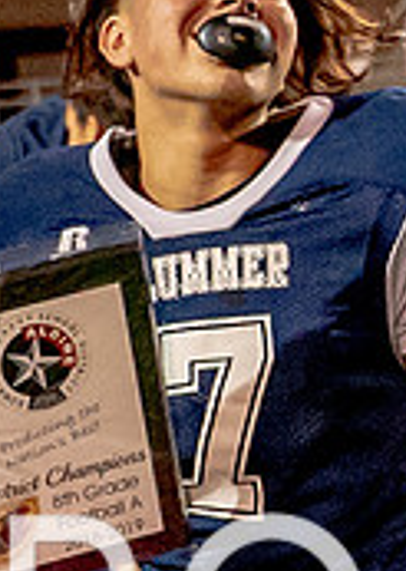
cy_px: 337
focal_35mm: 169
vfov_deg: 11.9
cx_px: 388
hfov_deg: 8.4
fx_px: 2737
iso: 6400
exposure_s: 1/2000
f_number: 2.8
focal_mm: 24
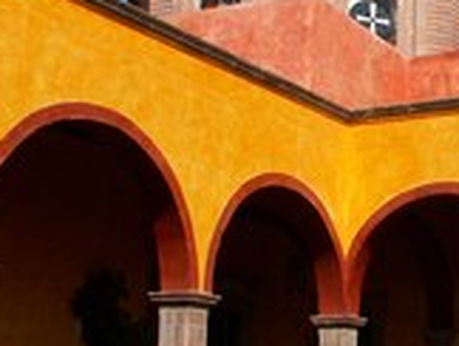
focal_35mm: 84
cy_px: 153
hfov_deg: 22.5
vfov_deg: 17.6
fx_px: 1115
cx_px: 441
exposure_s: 1/250
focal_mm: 5.86
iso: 50
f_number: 7.1
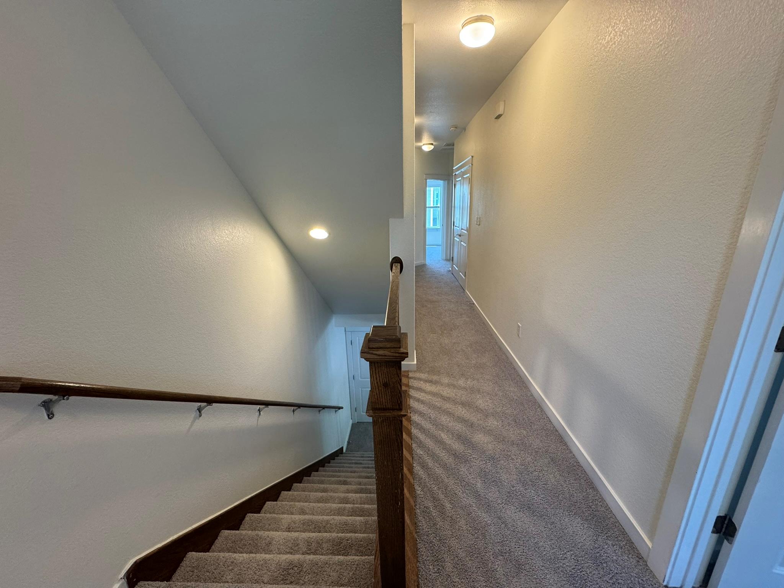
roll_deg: +0.4
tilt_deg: -15.6
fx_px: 317
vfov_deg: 85.7
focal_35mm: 14
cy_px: 294
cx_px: 392
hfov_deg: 102.1
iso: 200
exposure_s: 1/120
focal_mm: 2.22
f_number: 2.2
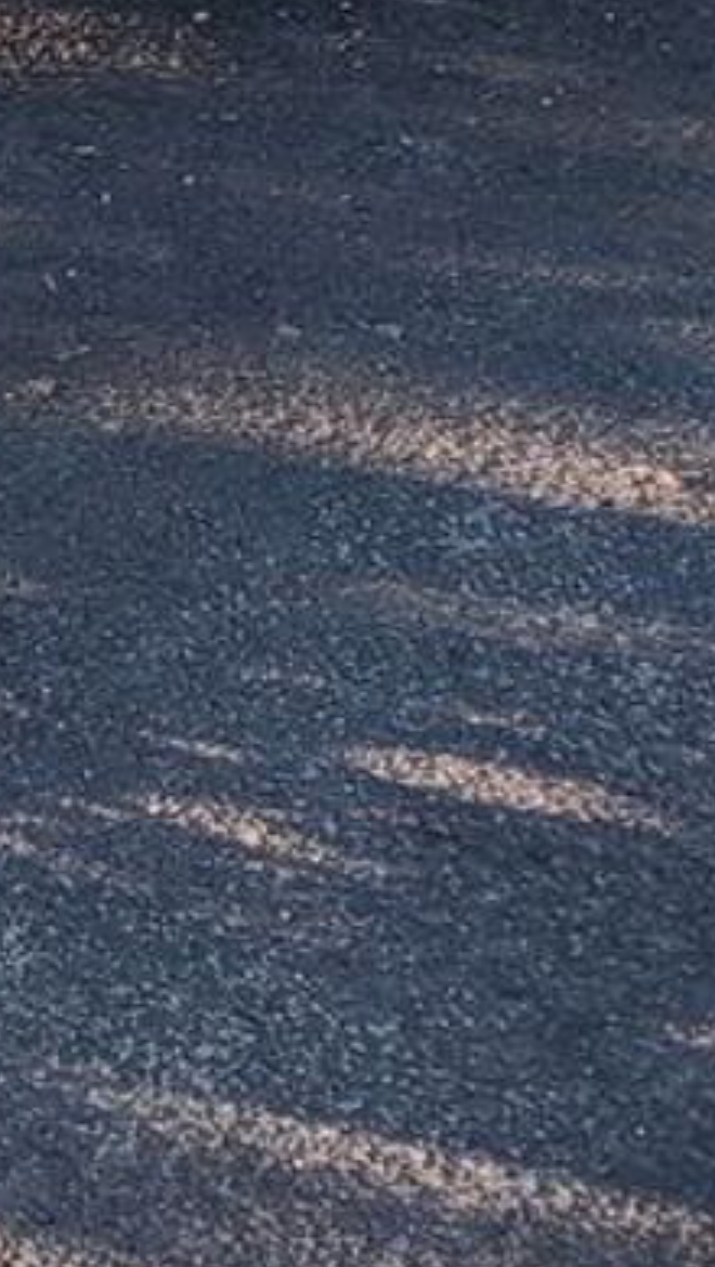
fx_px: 3128
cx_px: -396
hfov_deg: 12.3
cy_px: -603
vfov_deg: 20.0
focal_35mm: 93
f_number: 1.79
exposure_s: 1/100
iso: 51
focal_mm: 4.71
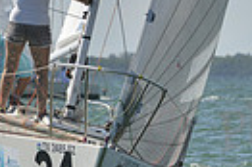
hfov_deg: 2.3
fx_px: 6201
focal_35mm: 887
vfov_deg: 1.5
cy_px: 28
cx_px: 121
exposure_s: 1/1000
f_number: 7.1
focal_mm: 200
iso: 200
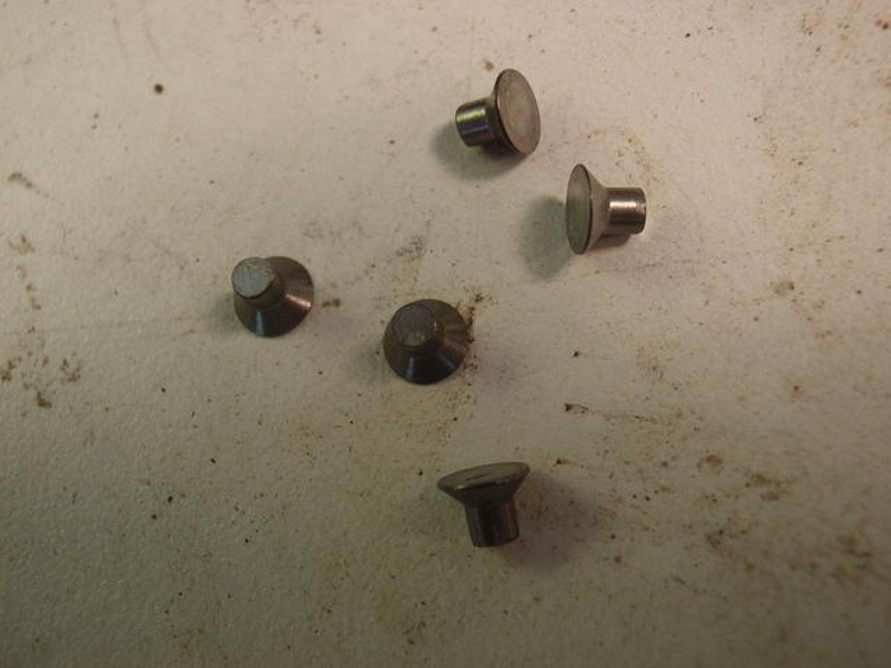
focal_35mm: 40
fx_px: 1030
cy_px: 334
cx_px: 446
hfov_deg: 46.8
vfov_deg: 36.0
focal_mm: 7.25
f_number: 3.9
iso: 125
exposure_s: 1/40
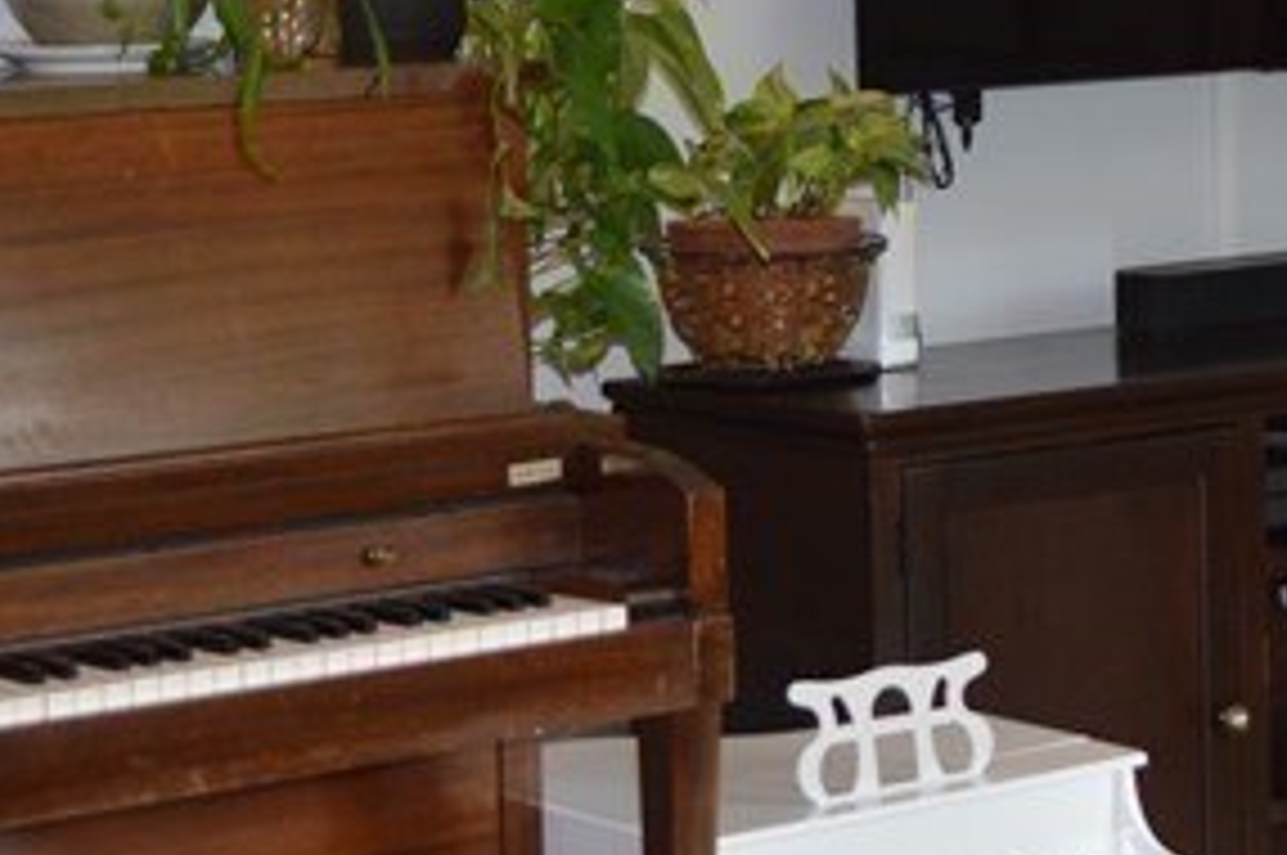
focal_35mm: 118
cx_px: 1148
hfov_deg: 17.1
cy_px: 38
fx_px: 4214
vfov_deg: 11.5
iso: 450
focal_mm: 22
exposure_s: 1/60
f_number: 4
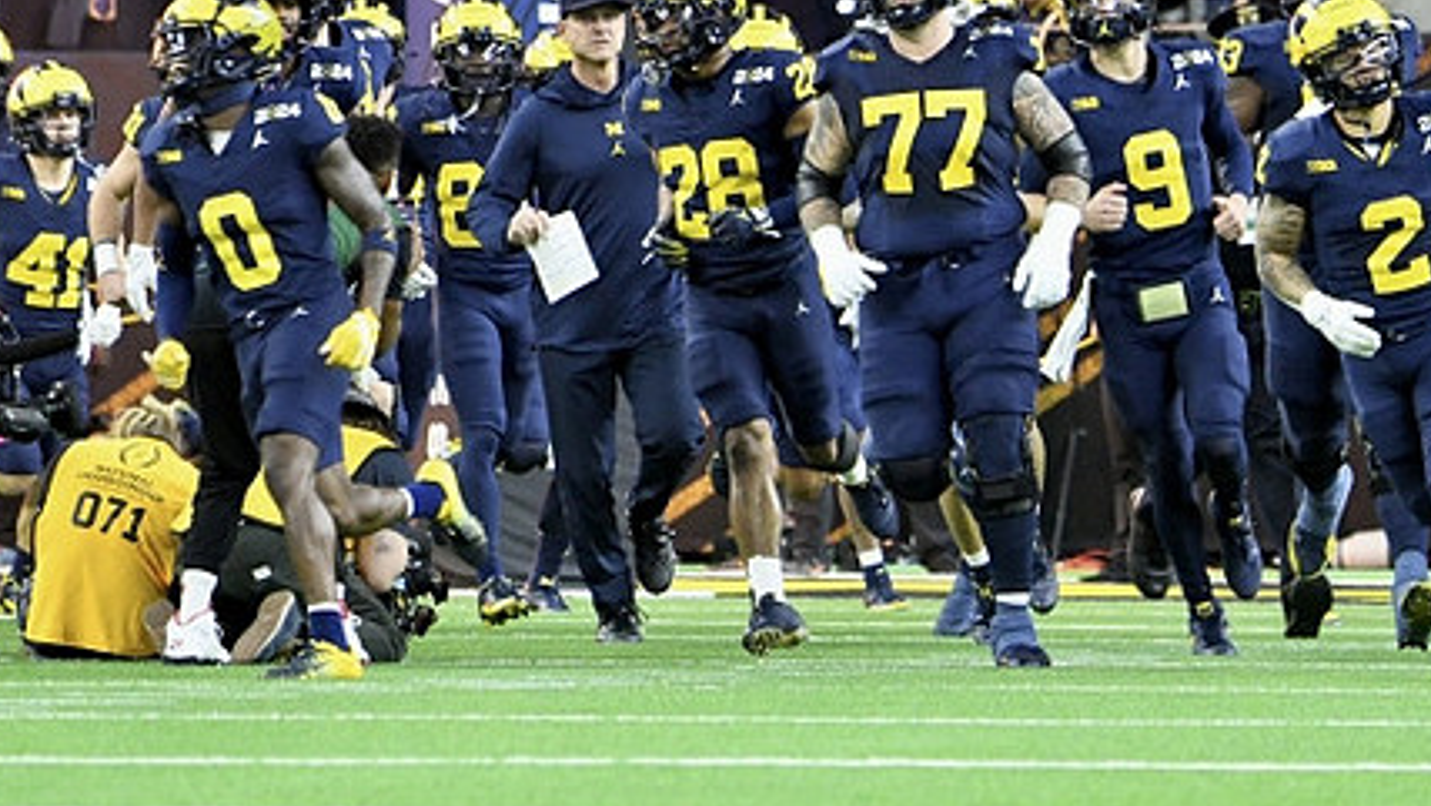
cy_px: 201
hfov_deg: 3.9
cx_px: 866
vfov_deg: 2.2
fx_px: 20988
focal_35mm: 553
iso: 6400
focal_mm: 260
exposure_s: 1/500
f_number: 5.6
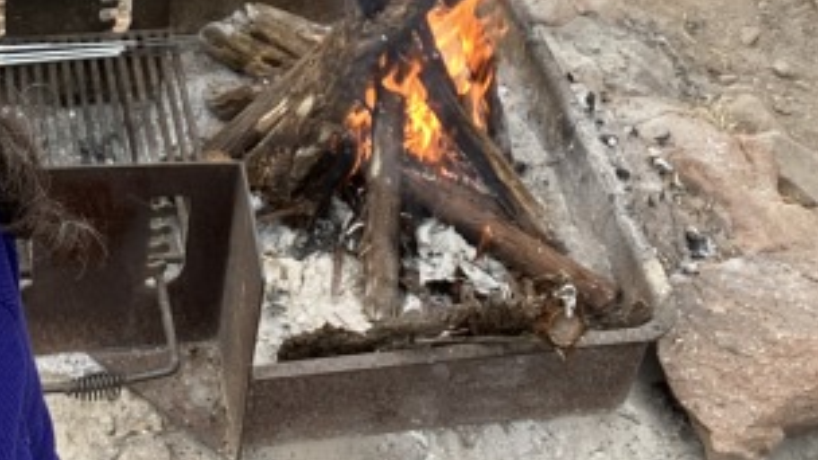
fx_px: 1432
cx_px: 231
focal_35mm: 66
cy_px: -108
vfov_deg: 17.3
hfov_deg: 31.5
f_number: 2.2
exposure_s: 1/122
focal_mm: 2.71
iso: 50
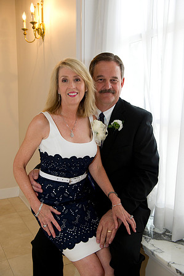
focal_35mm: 35
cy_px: 138
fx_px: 269
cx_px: 92
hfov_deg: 37.8
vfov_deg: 54.5
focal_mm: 35
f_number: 4
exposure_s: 1/100
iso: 1250
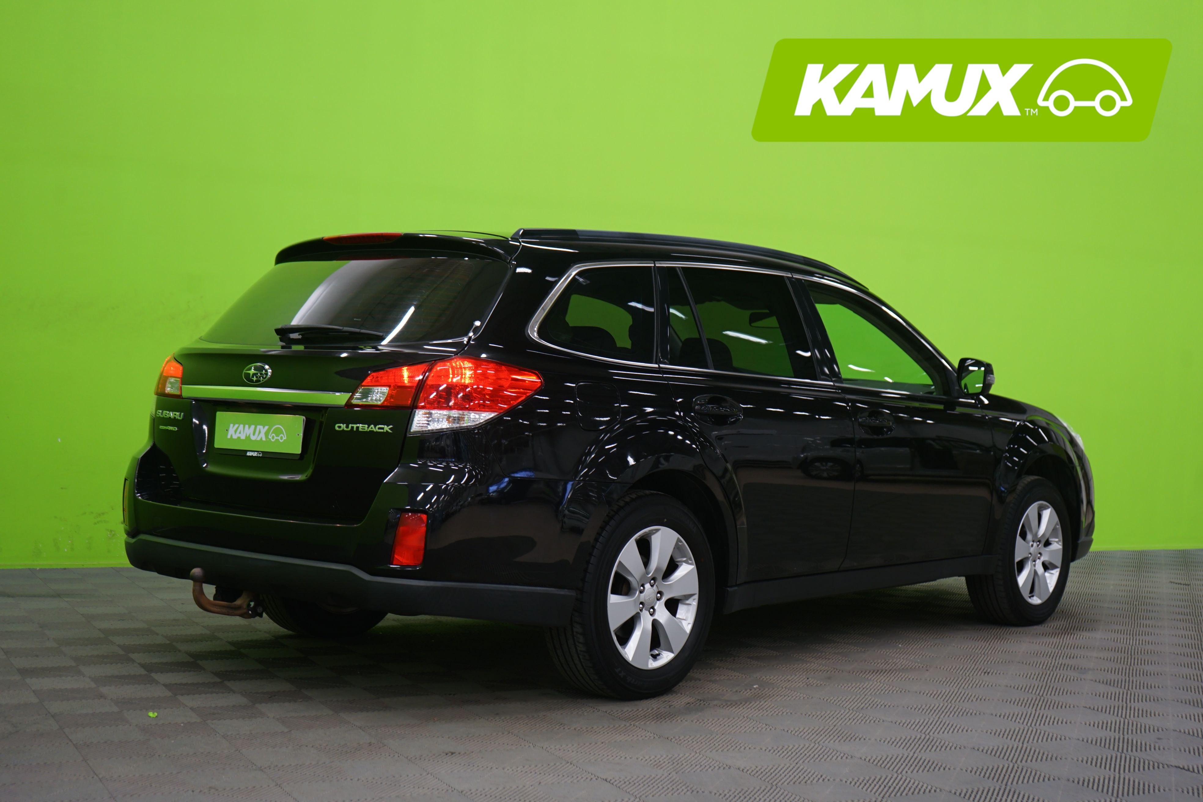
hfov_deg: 41.9
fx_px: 1570
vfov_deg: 28.6
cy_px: 401
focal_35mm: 47
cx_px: 602
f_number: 5
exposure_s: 1/8
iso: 400
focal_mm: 47
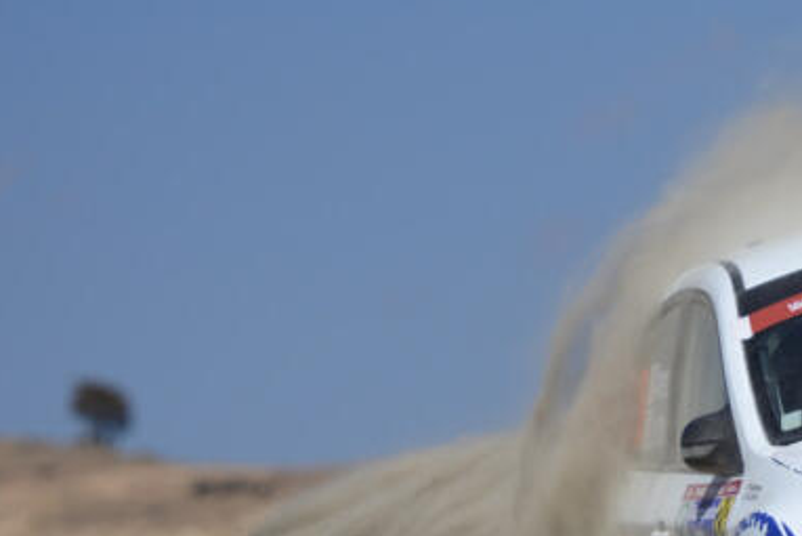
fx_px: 10496
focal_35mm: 471
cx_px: 768
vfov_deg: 2.9
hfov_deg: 4.4
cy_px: 286
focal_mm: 150
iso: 63
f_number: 3.2
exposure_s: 1/320
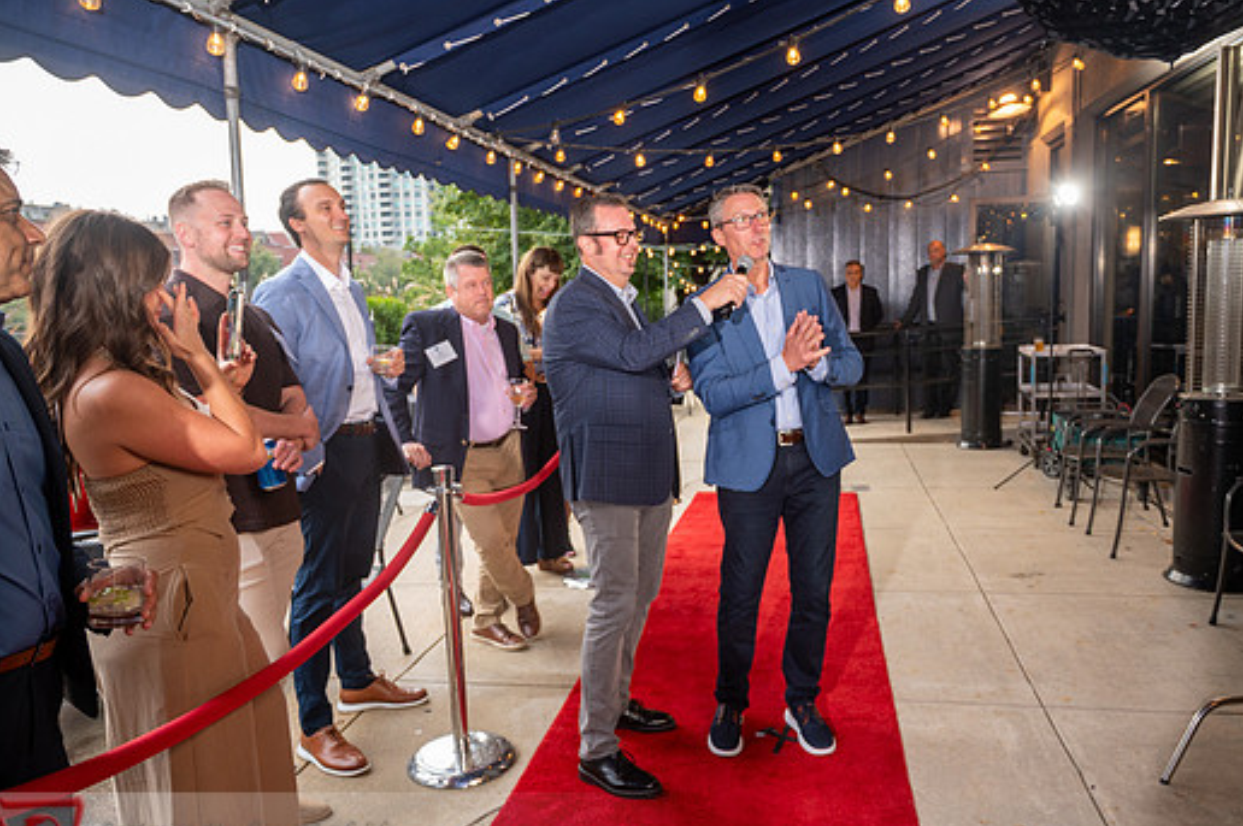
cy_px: 421
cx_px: 677
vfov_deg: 47.8
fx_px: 931
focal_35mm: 27
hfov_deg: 67.3
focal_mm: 24
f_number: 4
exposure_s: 1/125
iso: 800
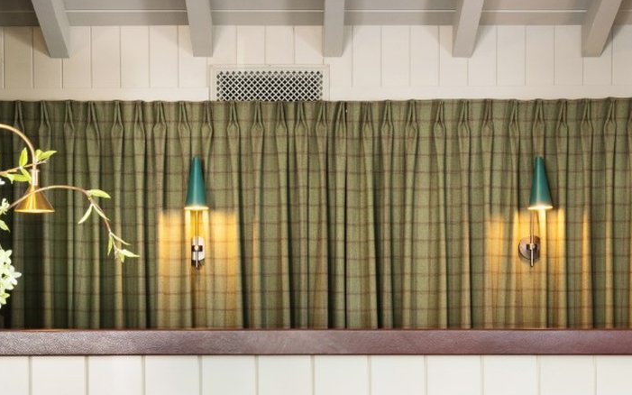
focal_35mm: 64
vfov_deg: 19.9
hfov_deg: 32.0
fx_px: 1102
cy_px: 354
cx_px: 311
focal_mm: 32.6
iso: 400
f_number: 20
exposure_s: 1/1.25
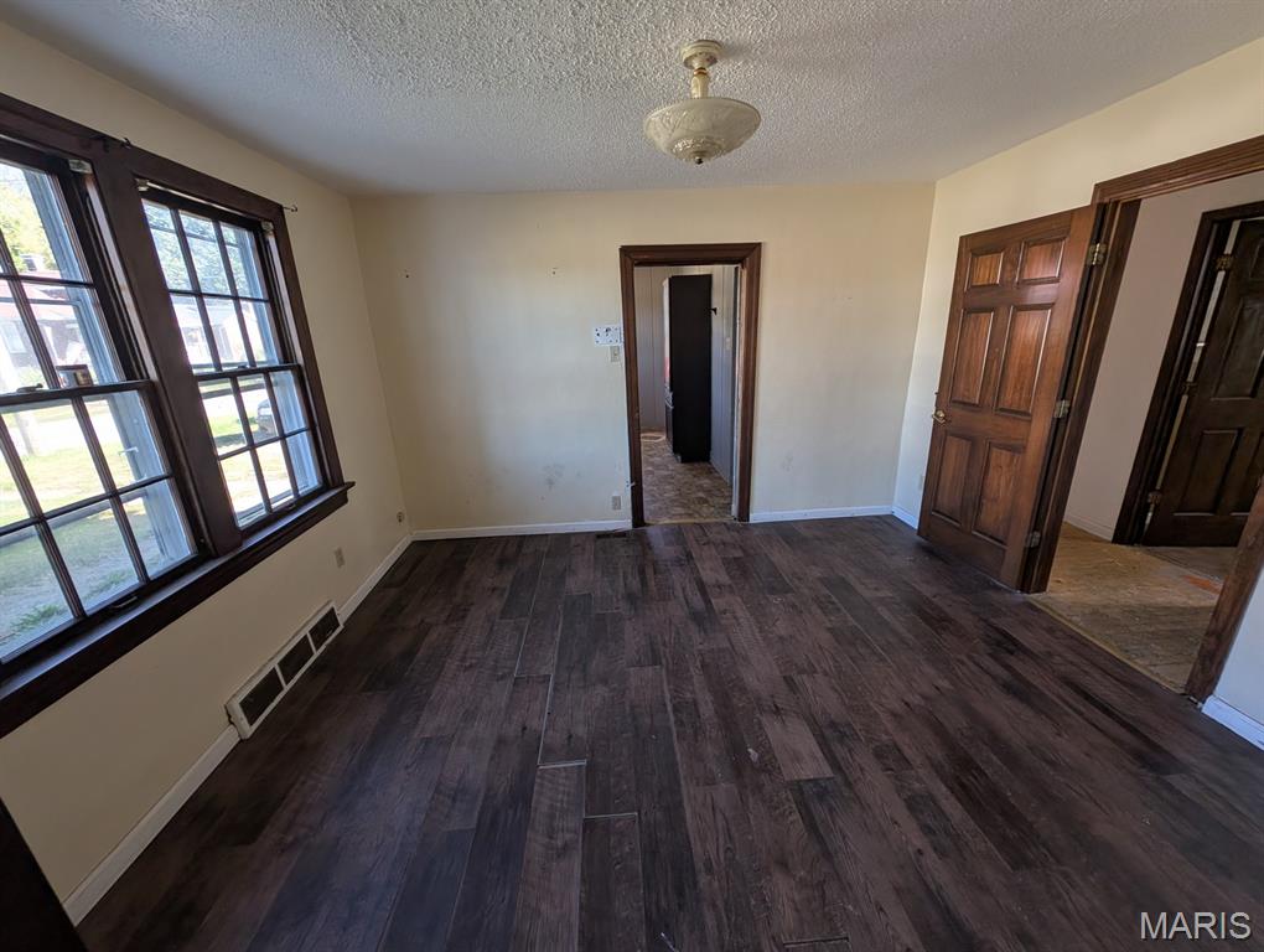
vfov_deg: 94.6
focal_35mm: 12
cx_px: 632
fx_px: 439
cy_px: 476
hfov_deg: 110.5
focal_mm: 2.23
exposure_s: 1/126
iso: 68
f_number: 1.95
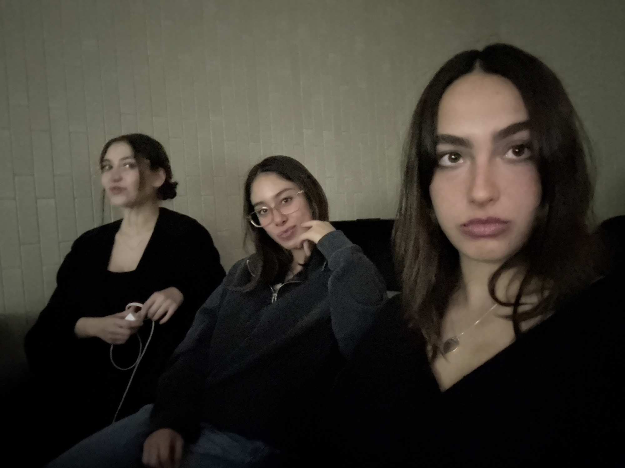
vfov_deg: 58.9
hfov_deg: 73.9
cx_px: 312
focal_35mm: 23
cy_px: 234
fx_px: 415
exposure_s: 1/15
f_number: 1.9
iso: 2000
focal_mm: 2.69
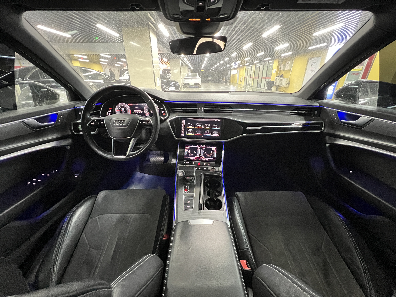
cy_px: 148
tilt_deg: -25.0
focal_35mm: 13
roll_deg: +0.5
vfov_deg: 89.9
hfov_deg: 106.2
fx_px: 149
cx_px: 198
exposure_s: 1/25
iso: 1600
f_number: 1.8
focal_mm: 1.57
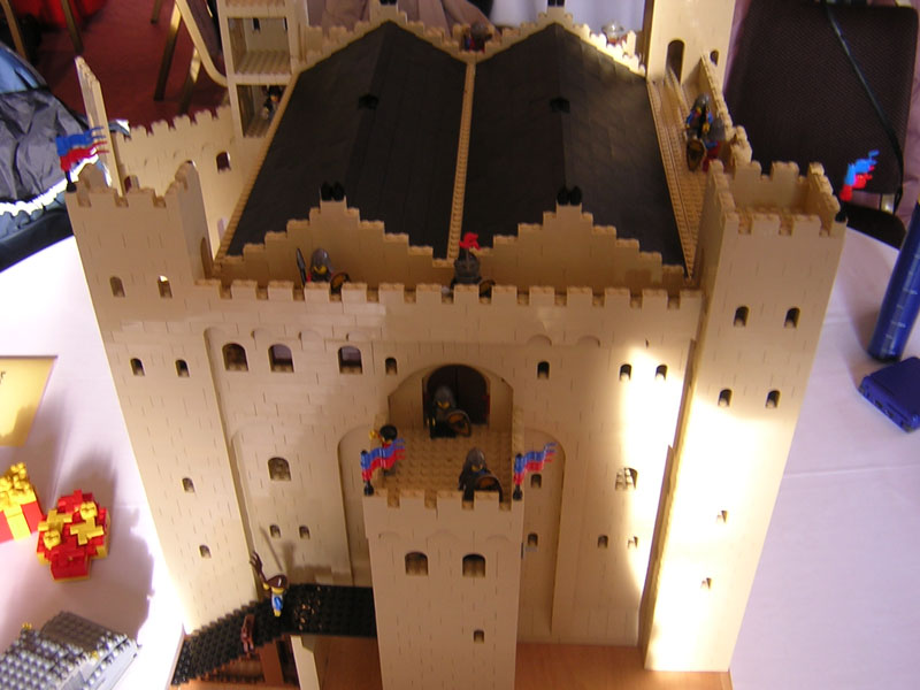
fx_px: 957
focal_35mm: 36
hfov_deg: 51.4
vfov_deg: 39.7
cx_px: 460
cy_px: 345
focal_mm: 4.7
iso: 100
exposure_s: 1/19.1
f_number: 2.6
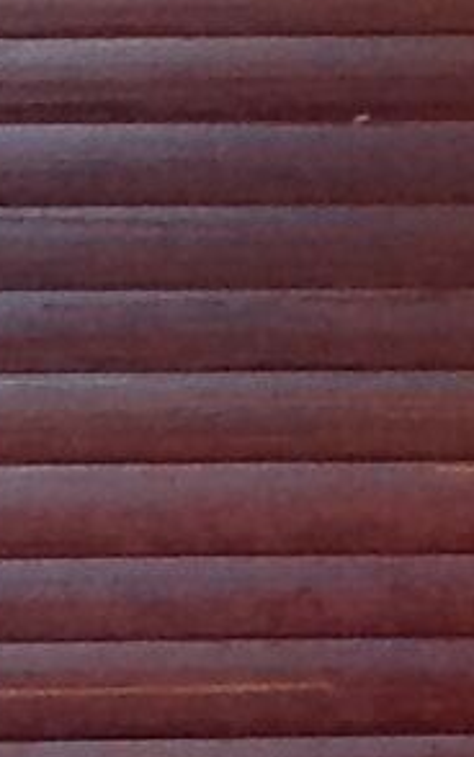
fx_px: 6752
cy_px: 760
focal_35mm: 327
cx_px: -327
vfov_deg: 6.4
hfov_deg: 4.0
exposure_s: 1/17
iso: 125
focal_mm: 4.28
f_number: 2.4
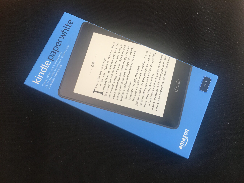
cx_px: 122
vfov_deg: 48.2
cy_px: 92
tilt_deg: -79.8
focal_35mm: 29
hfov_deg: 61.7
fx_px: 204
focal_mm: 4.15
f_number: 2.2
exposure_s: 1/30
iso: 32
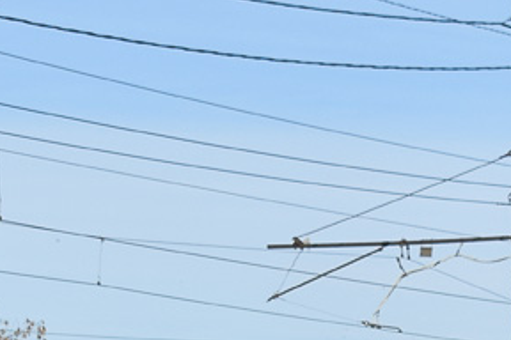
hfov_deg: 9.4
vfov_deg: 6.2
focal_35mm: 219
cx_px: 389
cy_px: 581
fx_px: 3110
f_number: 6.3
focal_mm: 35
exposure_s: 1/800
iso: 100
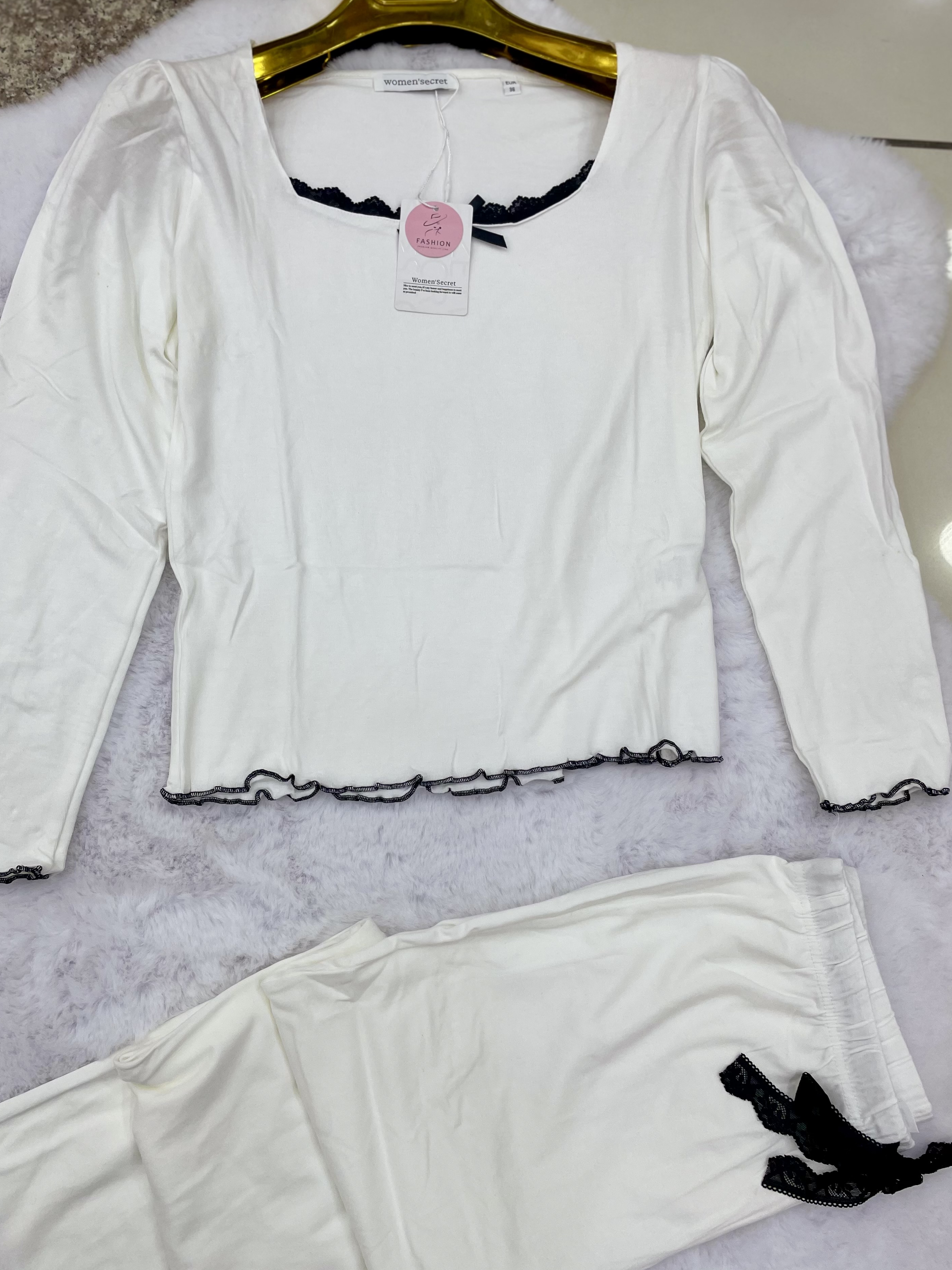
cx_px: 451
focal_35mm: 28
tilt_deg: -81.1
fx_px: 1027
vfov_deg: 63.4
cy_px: 665
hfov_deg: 49.7
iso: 40
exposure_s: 1/251
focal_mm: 4.2
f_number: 1.6
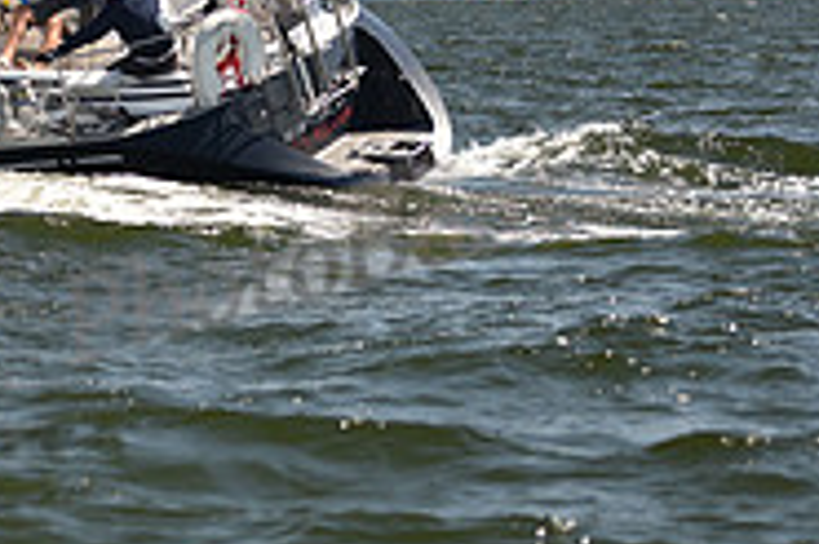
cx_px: -164
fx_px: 5000
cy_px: 82
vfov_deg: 6.2
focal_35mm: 220
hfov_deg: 9.2
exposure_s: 1/1600
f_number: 2.8
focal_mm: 70
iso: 250
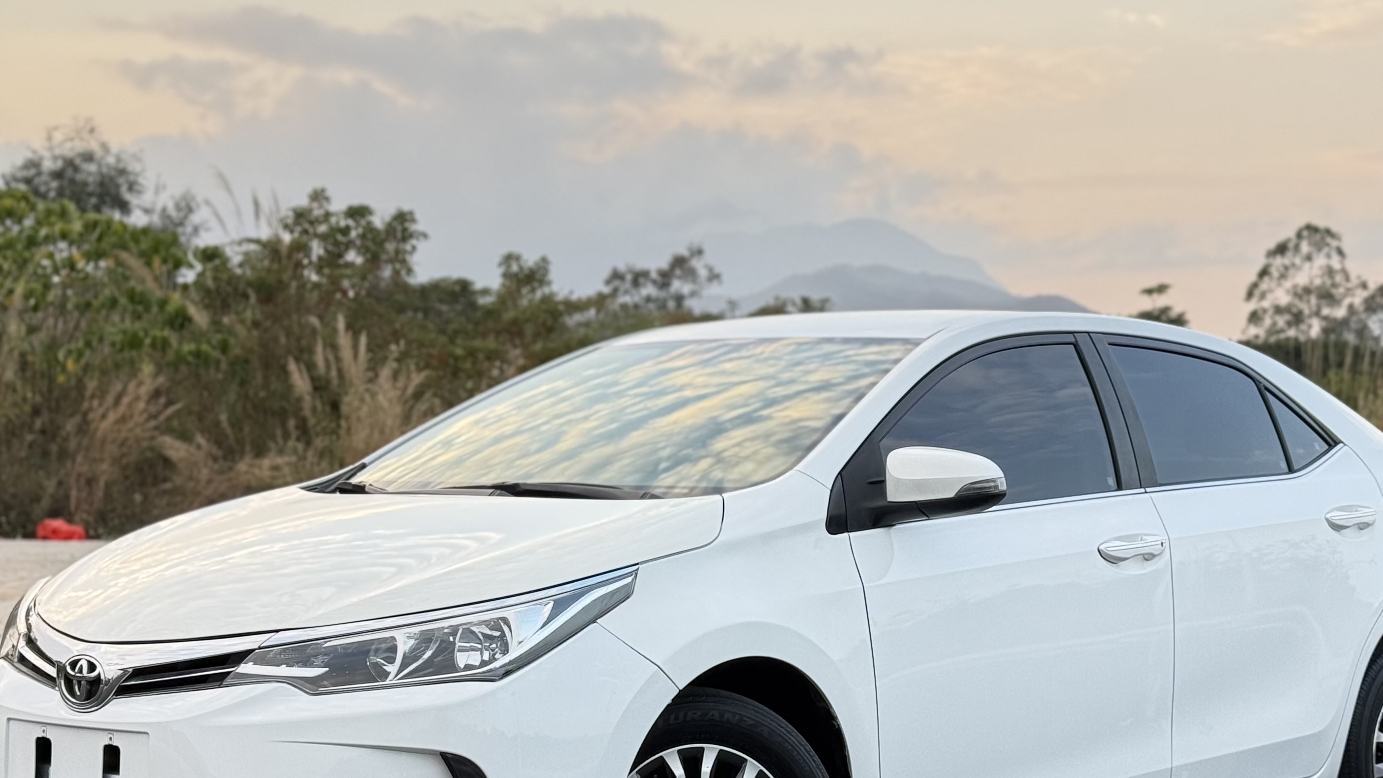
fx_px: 2200
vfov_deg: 20.0
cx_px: 731
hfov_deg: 34.9
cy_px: 448
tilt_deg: +1.3
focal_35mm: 60
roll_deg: -1.7
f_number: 1.78
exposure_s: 1/149
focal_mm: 6.76
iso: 64
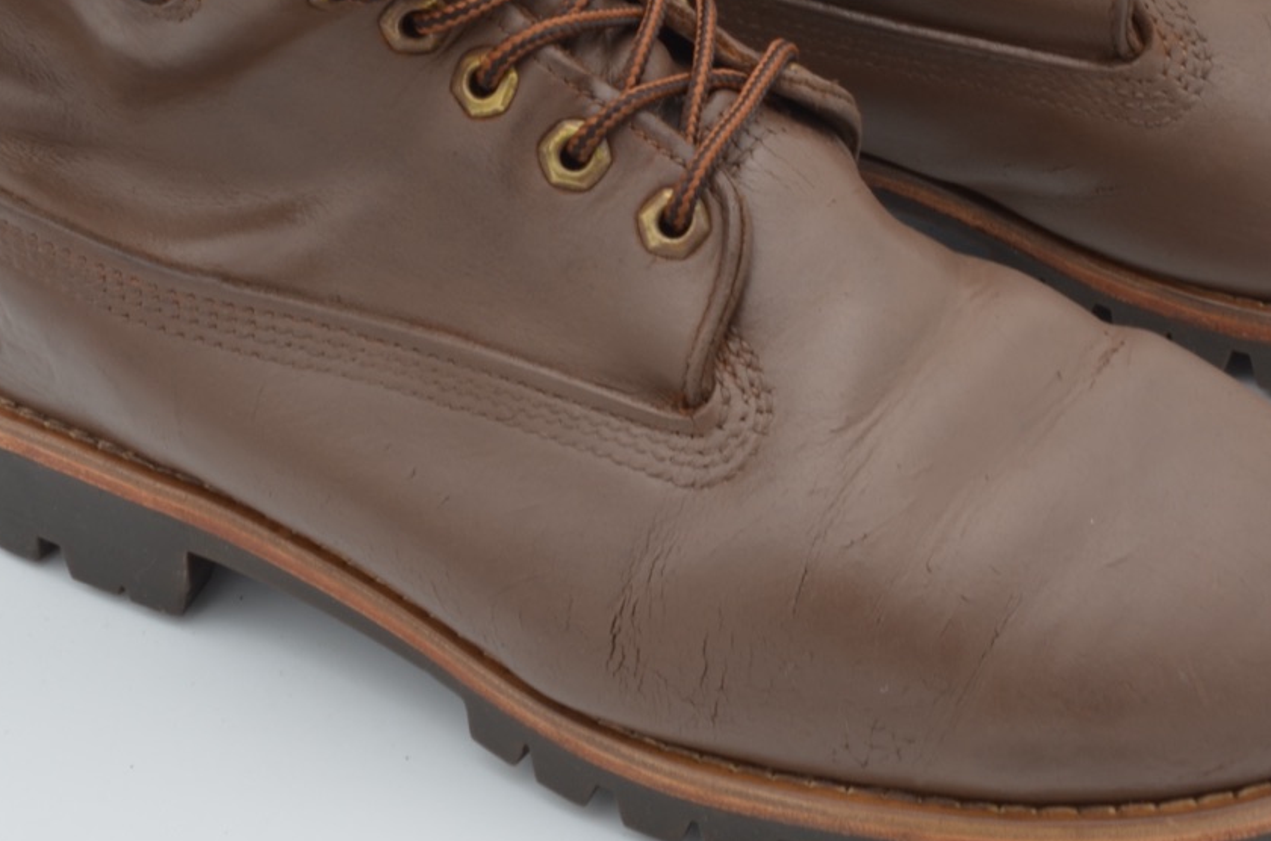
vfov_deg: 16.9
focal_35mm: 80
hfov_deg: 25.4
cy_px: 197
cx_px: 776
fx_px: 2818
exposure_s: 1/3
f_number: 20
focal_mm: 28
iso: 100
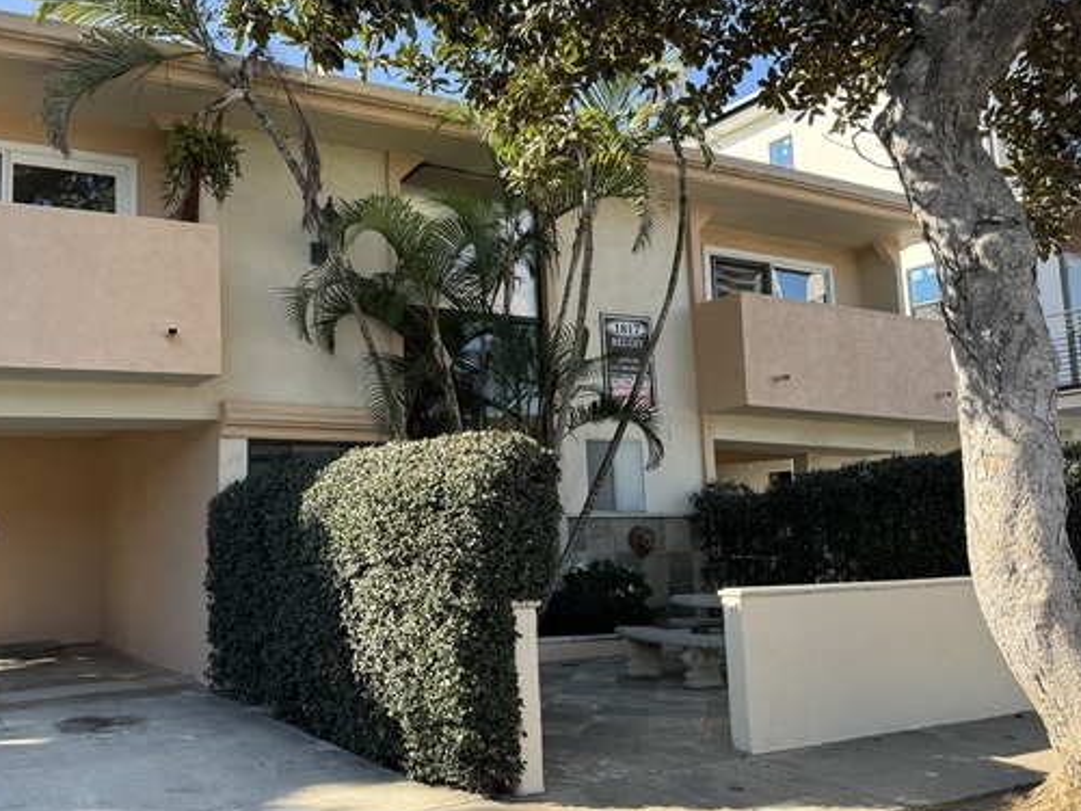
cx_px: 384
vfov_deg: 44.2
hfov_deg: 55.9
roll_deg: +1.2
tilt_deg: +9.1
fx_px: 999
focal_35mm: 32
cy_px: 394
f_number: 1.78
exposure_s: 1/822
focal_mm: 6.86
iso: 80
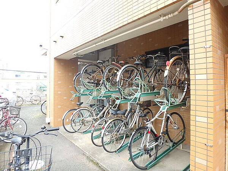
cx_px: 114
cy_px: 86
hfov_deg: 79.0
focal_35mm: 21
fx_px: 138
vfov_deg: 63.4
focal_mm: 3.7
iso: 125
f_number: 3.5
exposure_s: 1/100
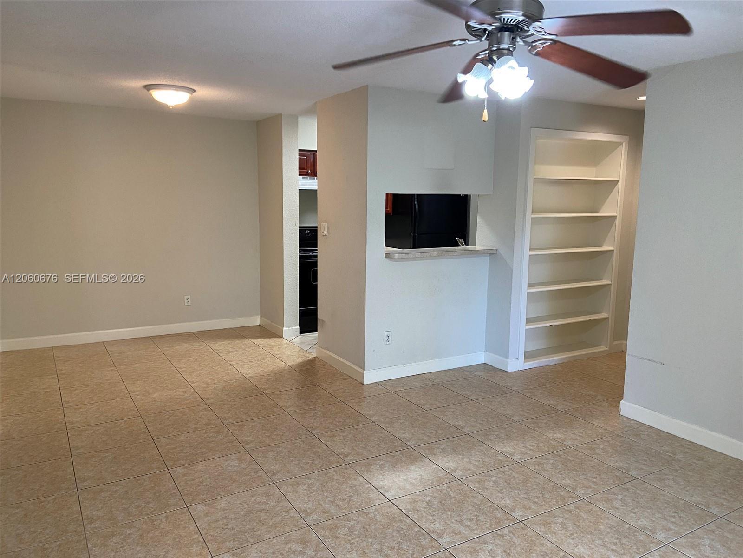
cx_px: 372
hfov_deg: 67.3
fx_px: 558
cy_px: 279
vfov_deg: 53.1
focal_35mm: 26
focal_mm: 4.25
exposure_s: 1/60
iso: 125
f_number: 1.8
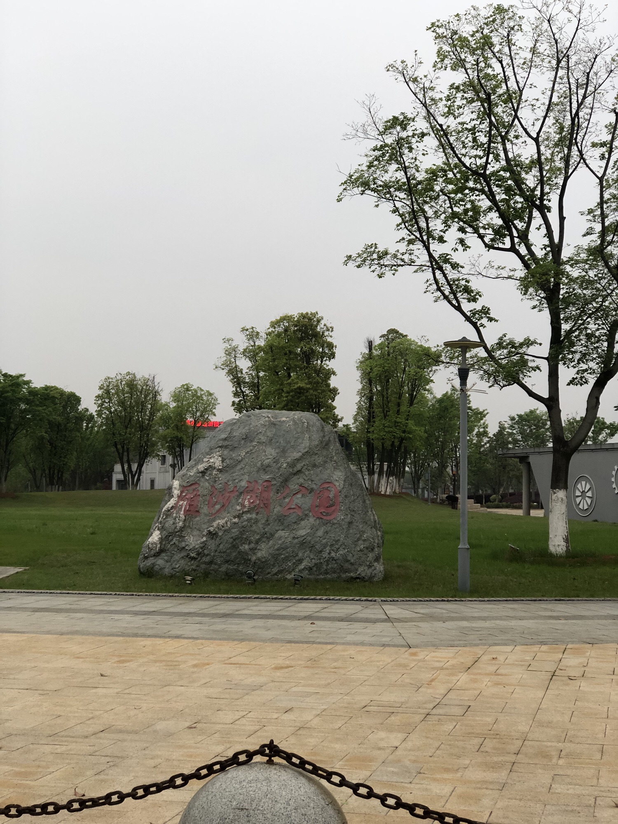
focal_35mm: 57
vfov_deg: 33.8
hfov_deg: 25.7
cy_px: 412
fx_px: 1357
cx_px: 309
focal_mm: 6.6
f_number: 2.8
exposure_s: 1/120
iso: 100
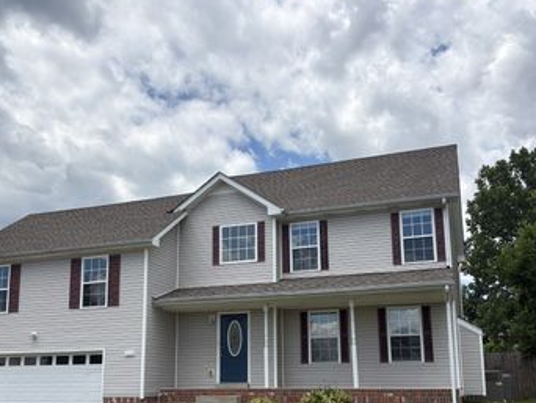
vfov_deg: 37.3
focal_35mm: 38
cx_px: 243
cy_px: 277
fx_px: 589
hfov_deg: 48.9
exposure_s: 1/5814
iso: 50
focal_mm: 5.96
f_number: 1.6
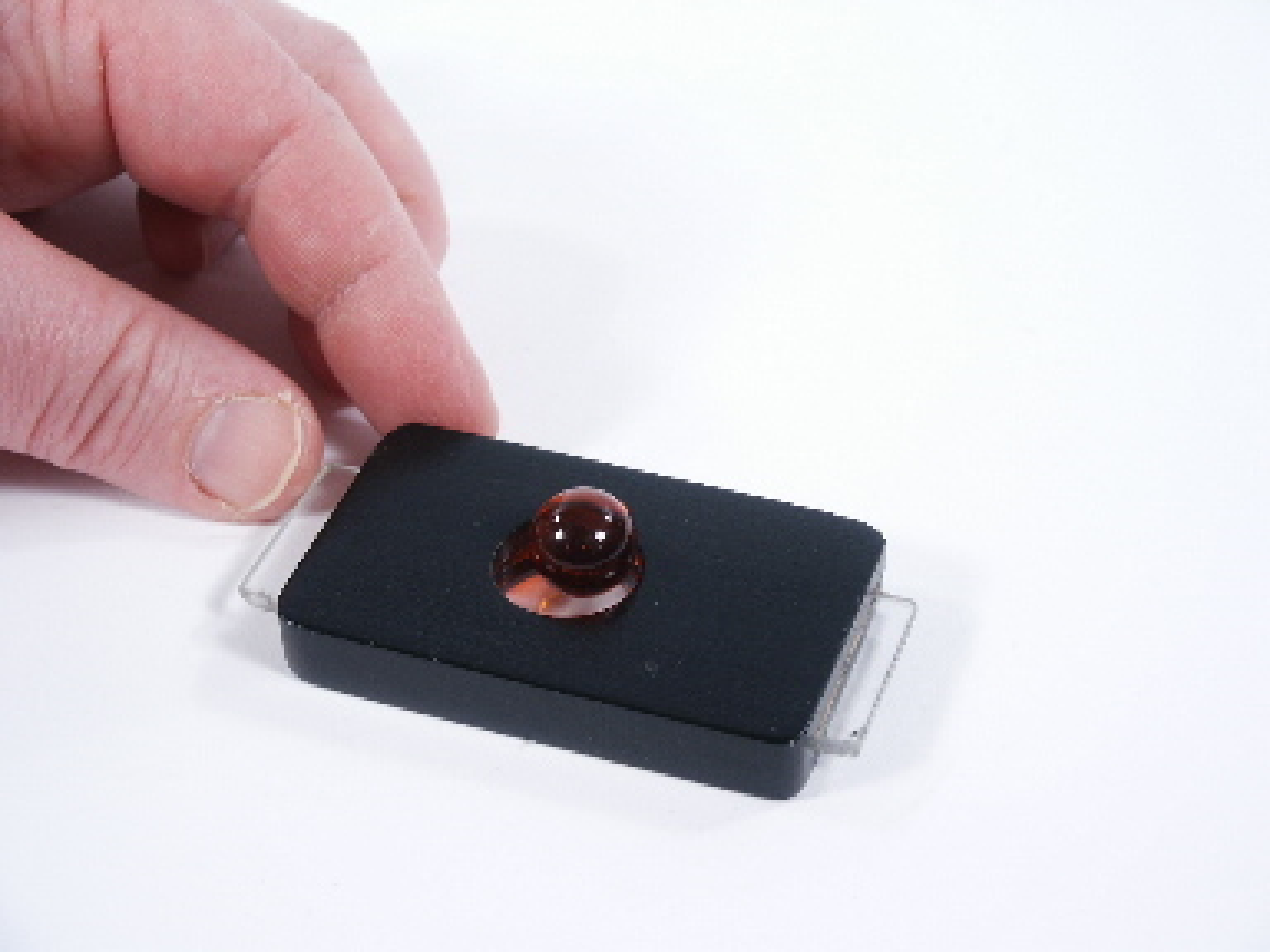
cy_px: 476
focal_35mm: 78
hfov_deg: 25.0
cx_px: 635
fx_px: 2862
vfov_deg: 18.9
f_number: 3.6
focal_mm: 15.63
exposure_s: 1/90
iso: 64
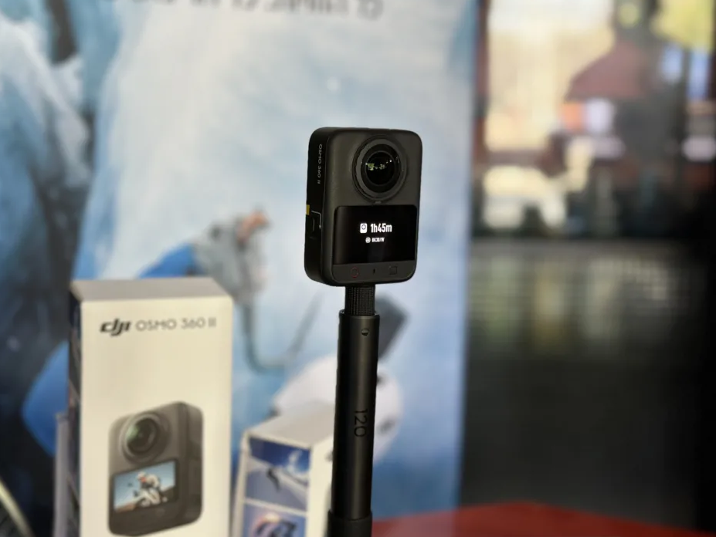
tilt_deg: -7.7
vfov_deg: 27.5
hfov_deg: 36.2
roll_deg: -0.7
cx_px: 370
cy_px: 248
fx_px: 1097
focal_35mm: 53
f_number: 1.78
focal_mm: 6.86
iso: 64
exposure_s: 1/50
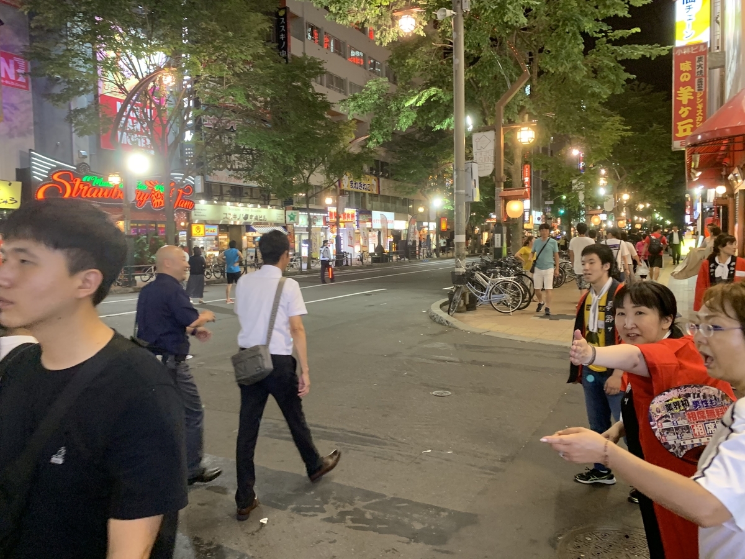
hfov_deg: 67.3
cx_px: 372
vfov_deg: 53.1
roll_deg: +1.5
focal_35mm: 26
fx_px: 560
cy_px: 280
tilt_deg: -3.8
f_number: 1.8
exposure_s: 1/50
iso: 200
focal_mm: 4.25
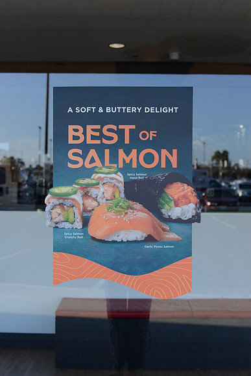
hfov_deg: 27.0
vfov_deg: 39.6
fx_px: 523
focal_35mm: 50
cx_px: 126
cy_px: 188
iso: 200
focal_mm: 50
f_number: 5
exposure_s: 1/200
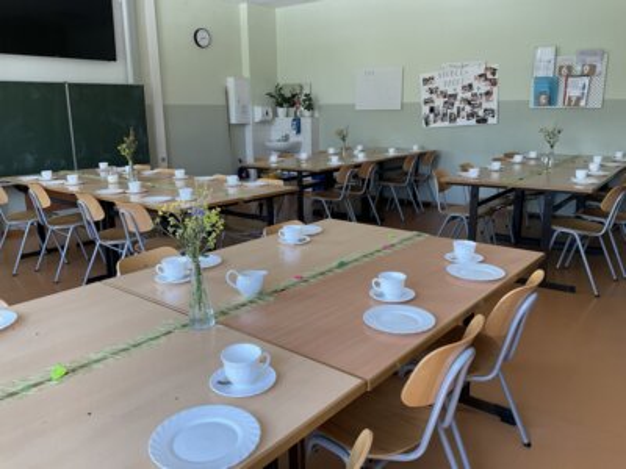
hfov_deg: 61.7
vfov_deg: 48.2
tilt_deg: -15.0
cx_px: 313
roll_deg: +0.7
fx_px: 524
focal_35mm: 29
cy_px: 234
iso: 40
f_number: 1.8
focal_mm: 3
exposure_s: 1/100
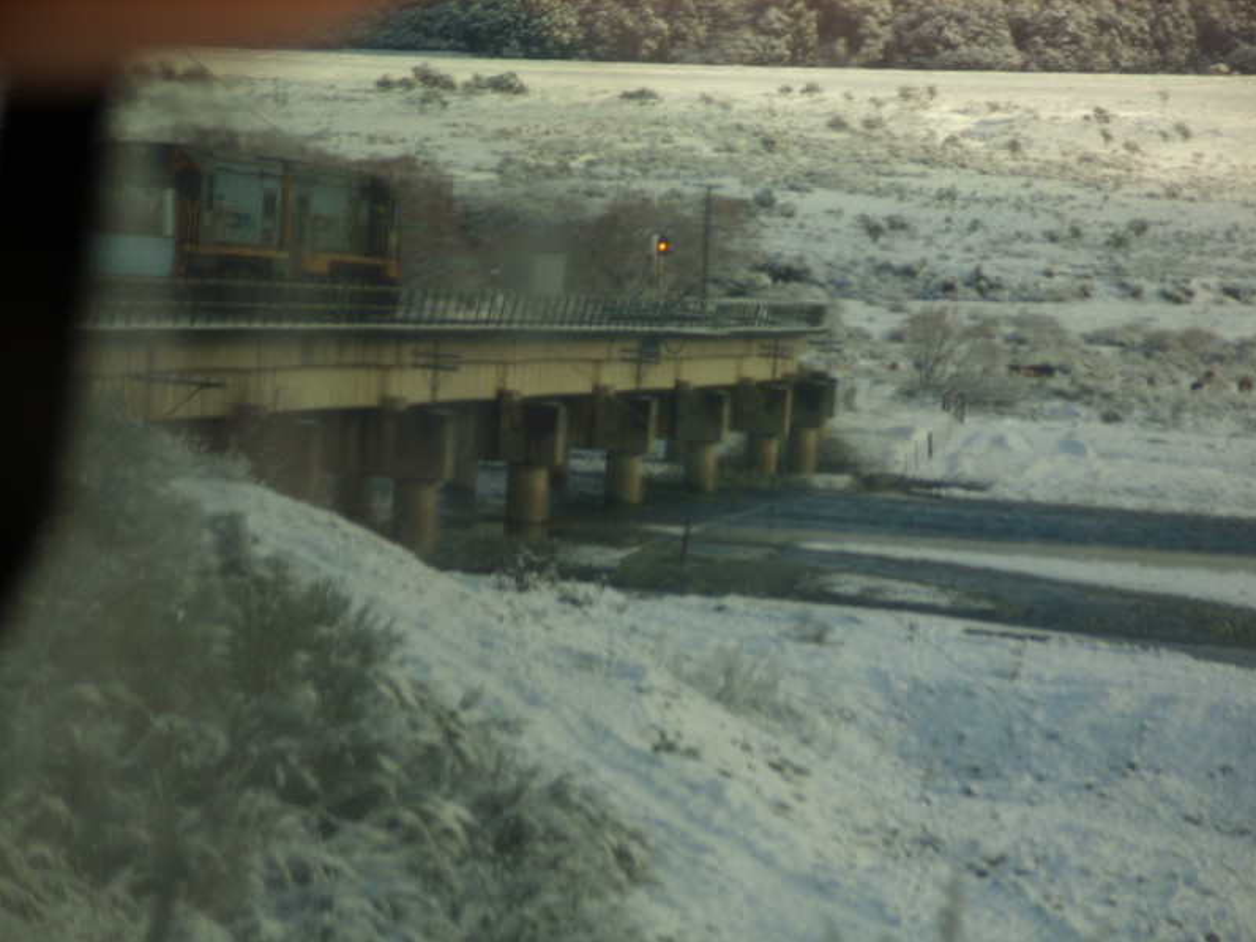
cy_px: 472
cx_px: 630
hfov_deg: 10.4
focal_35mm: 191
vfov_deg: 7.8
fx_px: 6930
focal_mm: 39
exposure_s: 1/141
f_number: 4.5
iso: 50
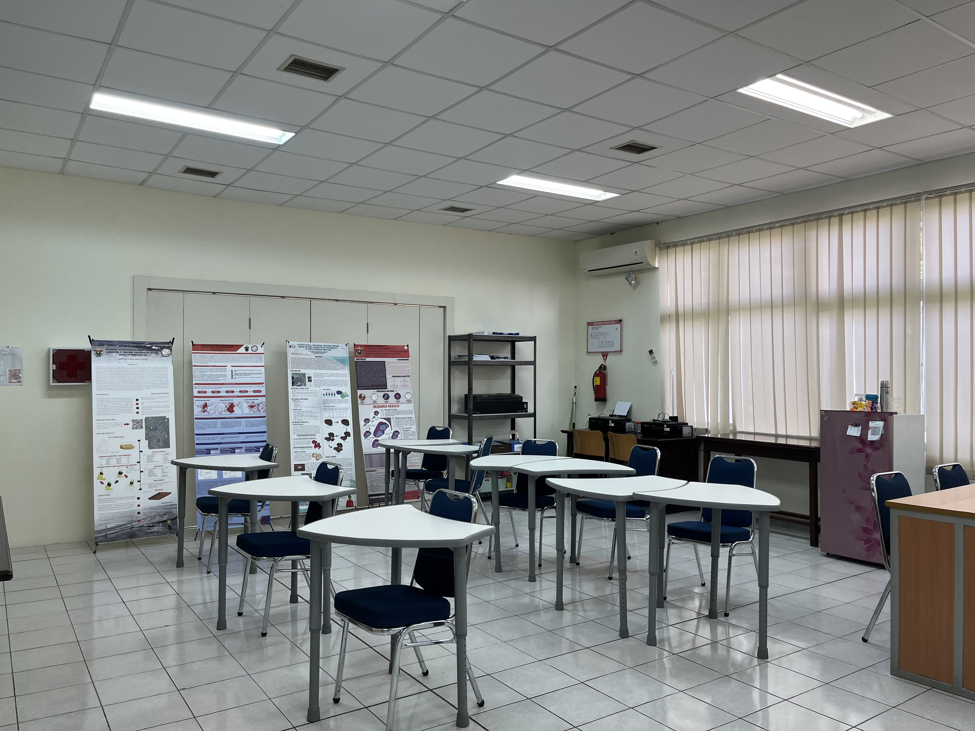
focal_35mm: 26
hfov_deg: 67.3
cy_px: 366
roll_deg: +0.3
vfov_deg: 53.1
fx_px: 732
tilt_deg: +0.2
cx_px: 488
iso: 80
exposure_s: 1/100
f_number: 1.6
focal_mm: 5.1
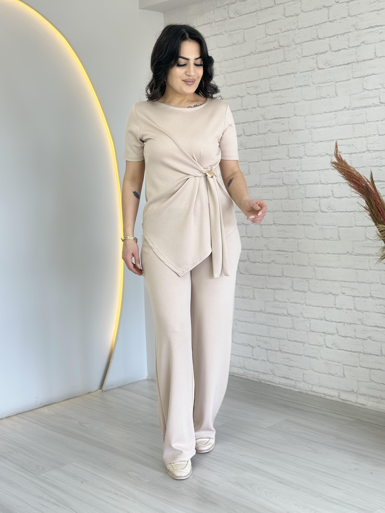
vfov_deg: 39.7
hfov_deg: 30.3
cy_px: 256
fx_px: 712
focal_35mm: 48
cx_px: 192
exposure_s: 1/119
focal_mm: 6.86
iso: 80
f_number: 1.78
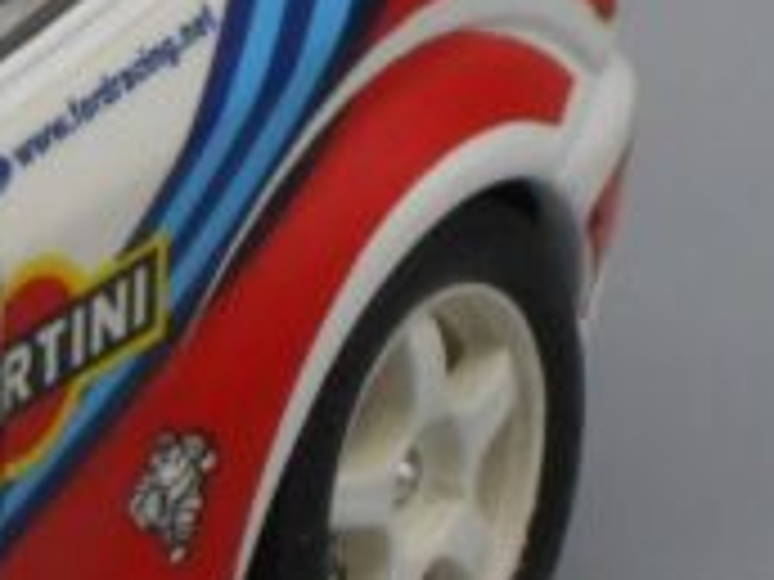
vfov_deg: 2.7
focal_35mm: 549
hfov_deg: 3.6
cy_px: 391
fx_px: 12275
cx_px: -1125
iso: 180
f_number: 4.9
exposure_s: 1/250
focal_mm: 16.4
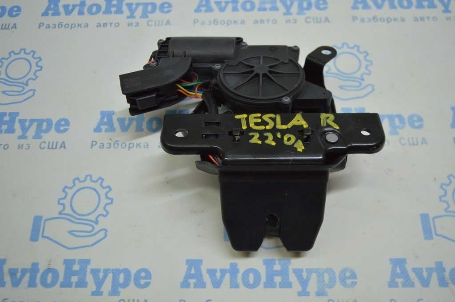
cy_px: 151
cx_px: 228
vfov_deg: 39.9
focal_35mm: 33
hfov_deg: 57.3
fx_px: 417
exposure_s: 1/100
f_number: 3.8
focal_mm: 22
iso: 400
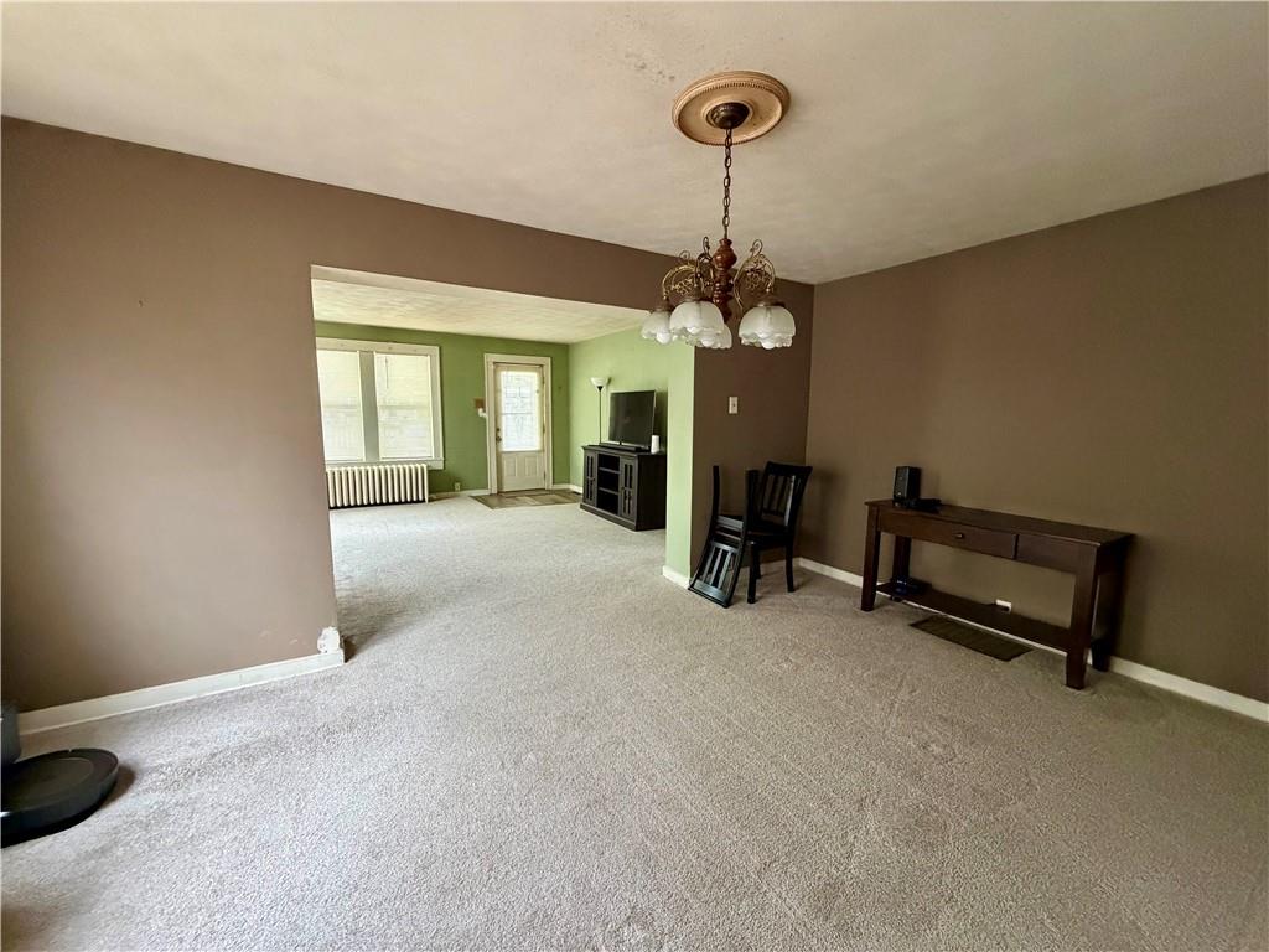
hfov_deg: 102.1
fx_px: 513
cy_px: 476
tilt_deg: -7.4
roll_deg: -0.1
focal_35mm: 14
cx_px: 634
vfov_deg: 85.7
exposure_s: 1/60
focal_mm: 2.22
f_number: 2.2
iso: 800
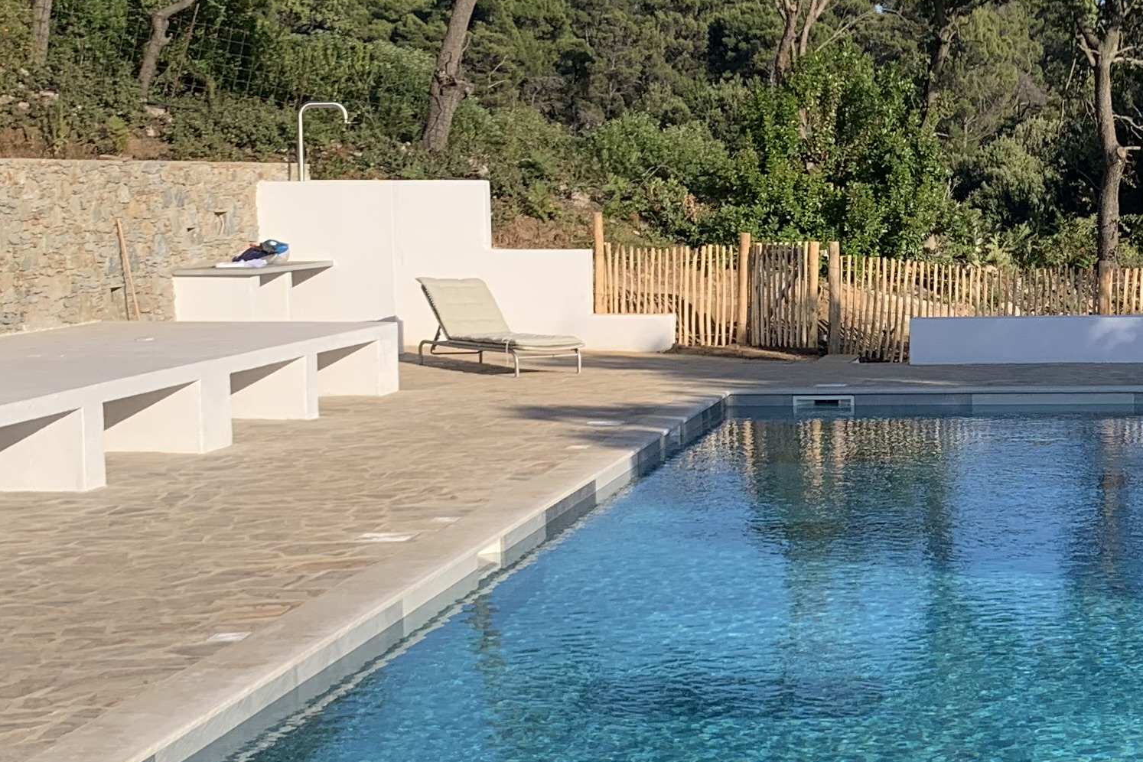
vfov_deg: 18.7
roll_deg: +1.1
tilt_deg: -3.5
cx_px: 1052
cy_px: 400
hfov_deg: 26.7
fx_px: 2318
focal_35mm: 73
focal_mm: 4.25
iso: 25
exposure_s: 1/1880
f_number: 1.8
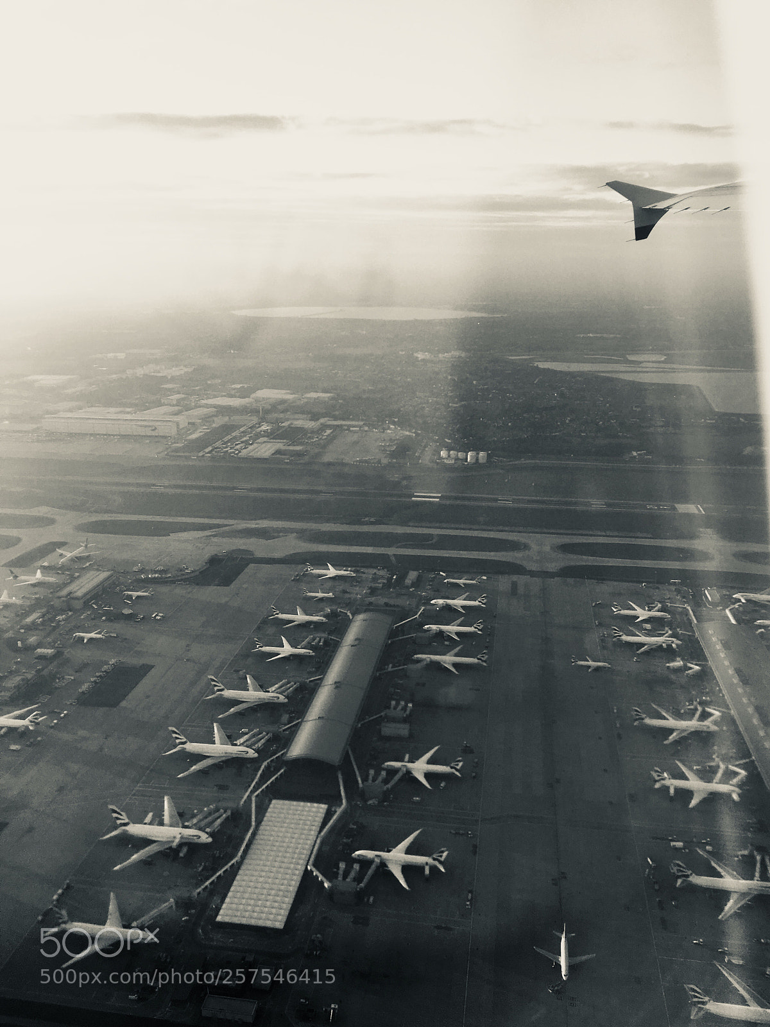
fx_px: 860
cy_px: 514
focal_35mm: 29
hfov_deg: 48.2
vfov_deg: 61.7
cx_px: 385
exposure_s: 1/499
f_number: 2.2
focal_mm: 4.15
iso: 25
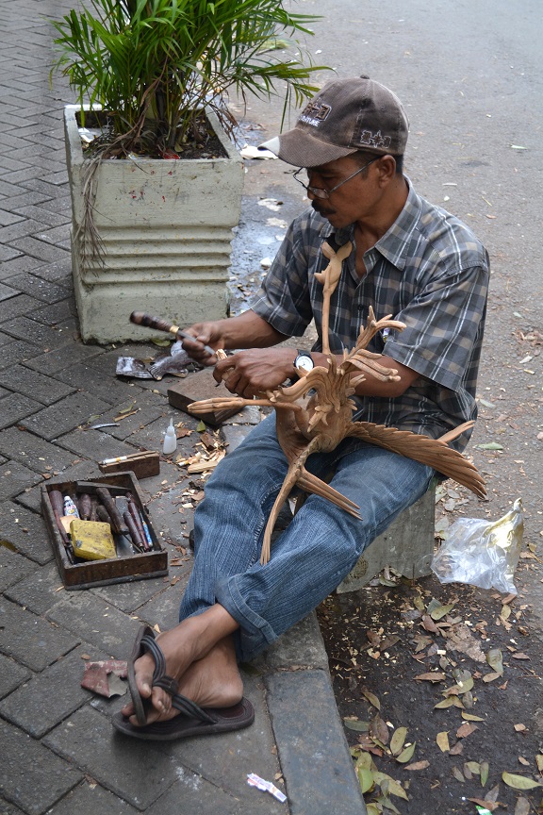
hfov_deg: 28.1
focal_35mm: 48
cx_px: 272
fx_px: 1086
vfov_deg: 41.1
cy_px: 408
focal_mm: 32
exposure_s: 1/20
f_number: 4.8
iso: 400
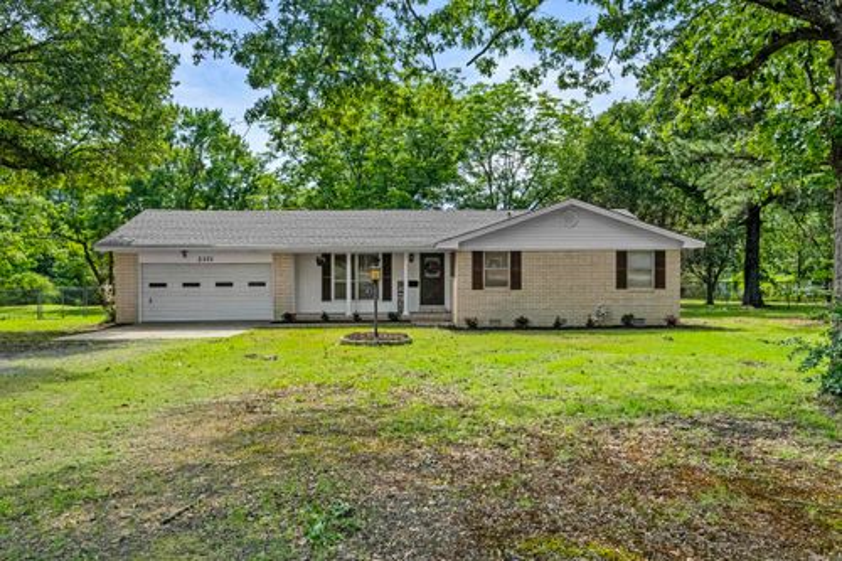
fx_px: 678
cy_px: 280
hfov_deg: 63.7
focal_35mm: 29
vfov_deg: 44.9
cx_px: 421
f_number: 8
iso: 800
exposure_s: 1/250
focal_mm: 19.1
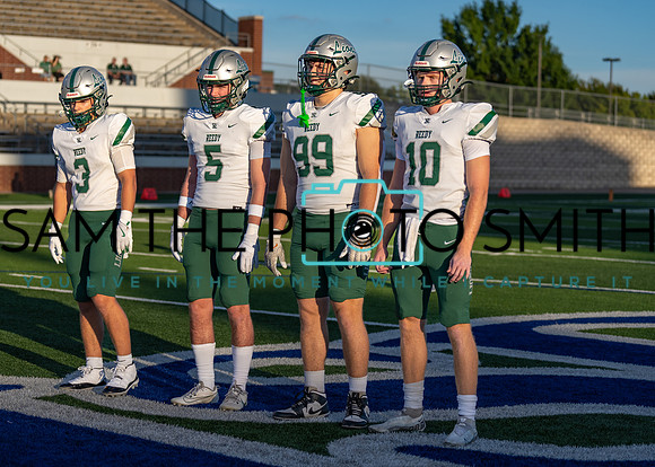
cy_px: 237
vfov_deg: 17.2
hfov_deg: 23.9
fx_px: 1545
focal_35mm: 83
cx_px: 282
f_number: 2.8
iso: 100
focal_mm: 70
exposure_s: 1/2500
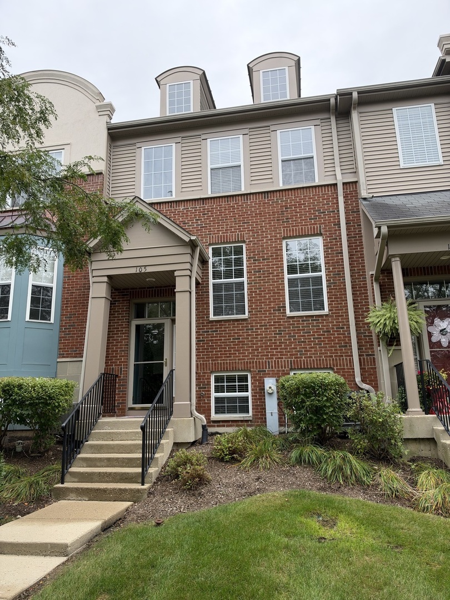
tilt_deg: +14.1
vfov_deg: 71.6
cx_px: 225
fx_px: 416
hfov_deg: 56.8
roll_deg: +0.6
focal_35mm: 24
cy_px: 300
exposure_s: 1/895
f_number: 1.8
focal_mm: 6.93
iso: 80
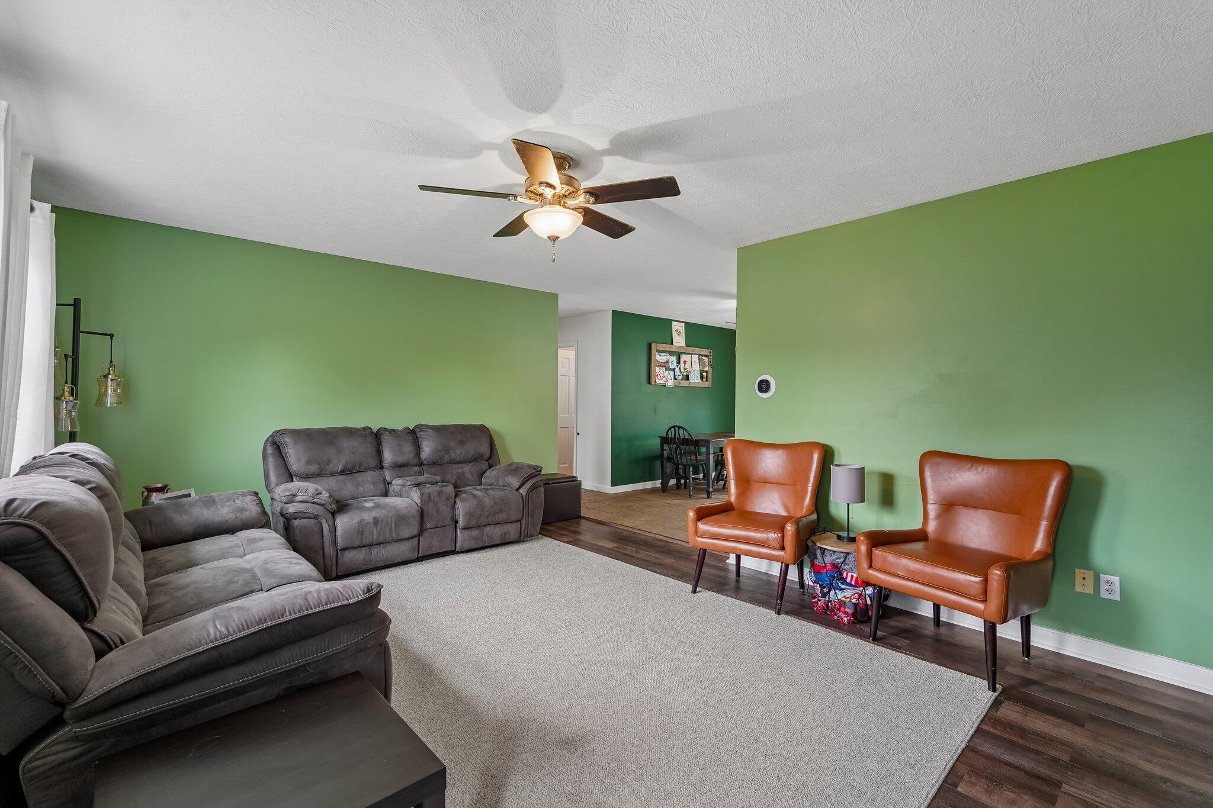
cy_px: 404
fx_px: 539
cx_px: 606
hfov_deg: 96.7
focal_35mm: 16
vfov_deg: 73.7
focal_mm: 16
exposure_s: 1/13
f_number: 8
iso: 400
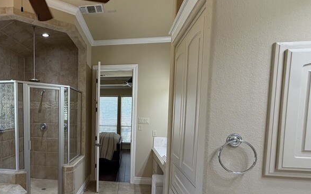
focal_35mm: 26
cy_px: 132
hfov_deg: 67.1
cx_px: 88
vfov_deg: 46.7
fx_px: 220
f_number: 2.2
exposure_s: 1/120
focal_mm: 2.22
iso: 160
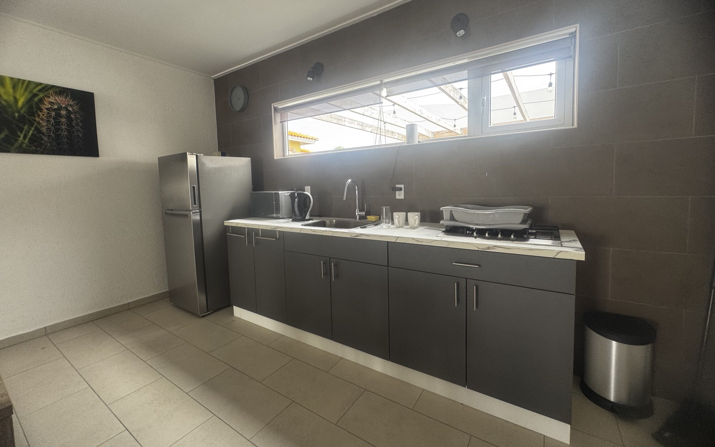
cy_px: 204
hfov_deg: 101.5
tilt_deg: -4.7
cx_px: 355
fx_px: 292
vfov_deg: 74.6
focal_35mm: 15
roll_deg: +1.8
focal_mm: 2.22
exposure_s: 1/99
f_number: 2.2
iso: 64
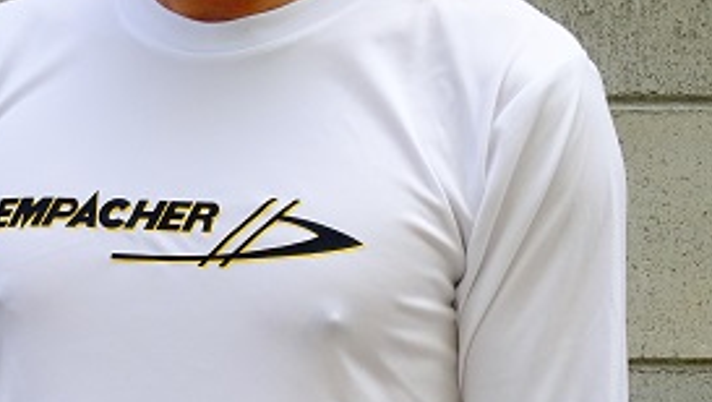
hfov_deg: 14.0
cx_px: 203
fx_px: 2891
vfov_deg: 7.9
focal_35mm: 153
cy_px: 479
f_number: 4.5
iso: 80
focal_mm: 10.95
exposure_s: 1/200
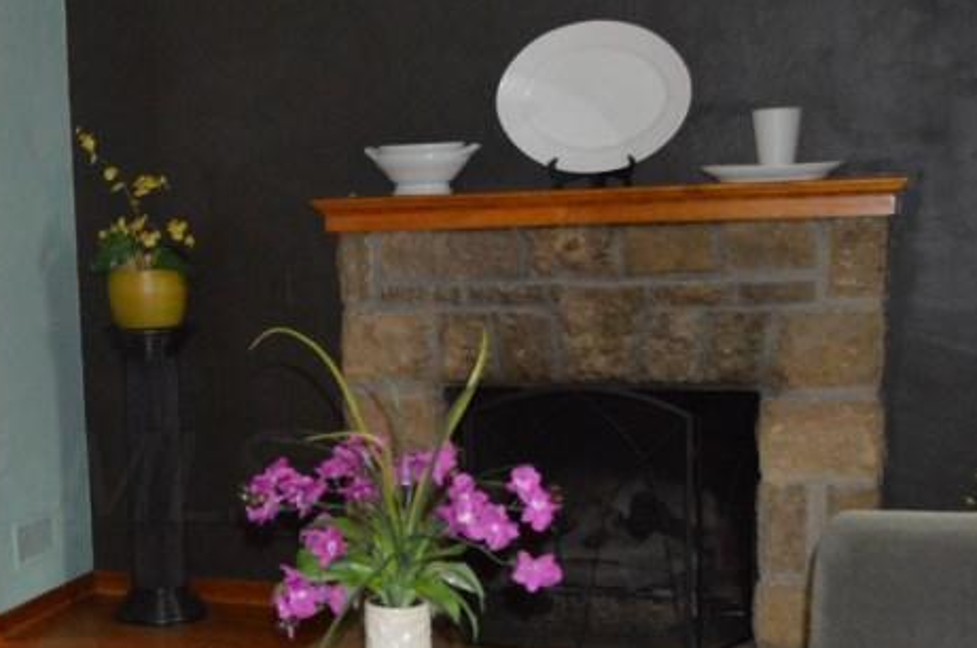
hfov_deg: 31.7
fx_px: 1626
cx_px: 76
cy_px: 478
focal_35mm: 60
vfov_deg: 22.4
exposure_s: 1/60
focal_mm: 18
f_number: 3.5
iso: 3200
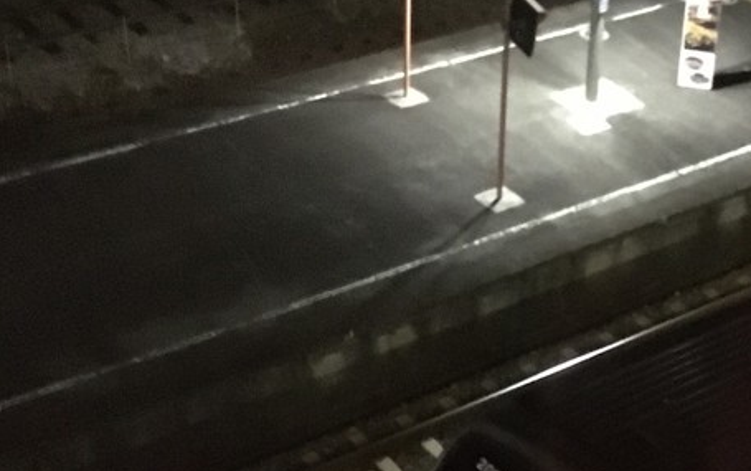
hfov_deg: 25.1
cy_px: 373
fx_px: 1659
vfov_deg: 16.0
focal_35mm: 81
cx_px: 609
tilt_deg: -35.0
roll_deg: -1.6
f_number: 2.2
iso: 2000
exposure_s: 1/15
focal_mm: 4.15
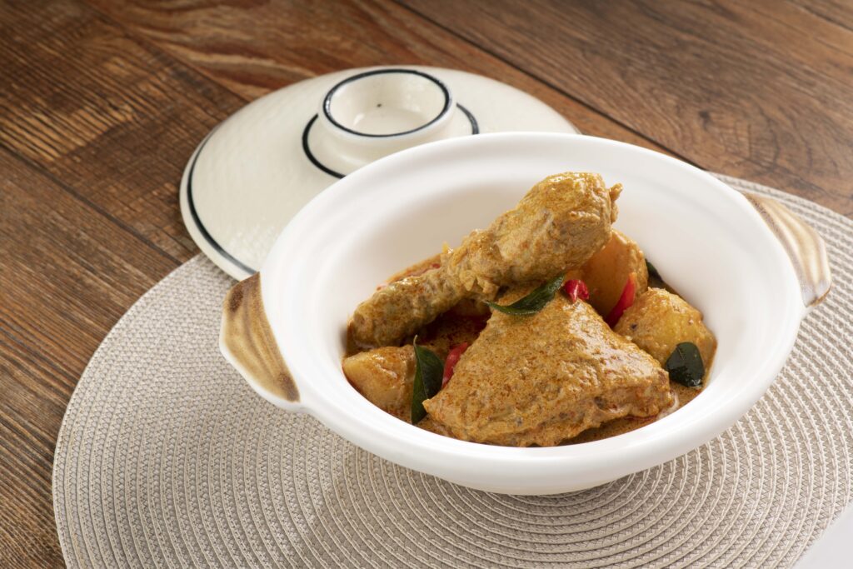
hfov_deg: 19.5
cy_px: 284
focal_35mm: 105
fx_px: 2488
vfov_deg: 13.0
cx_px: 426
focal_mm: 105
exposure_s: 1/200
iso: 400
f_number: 14
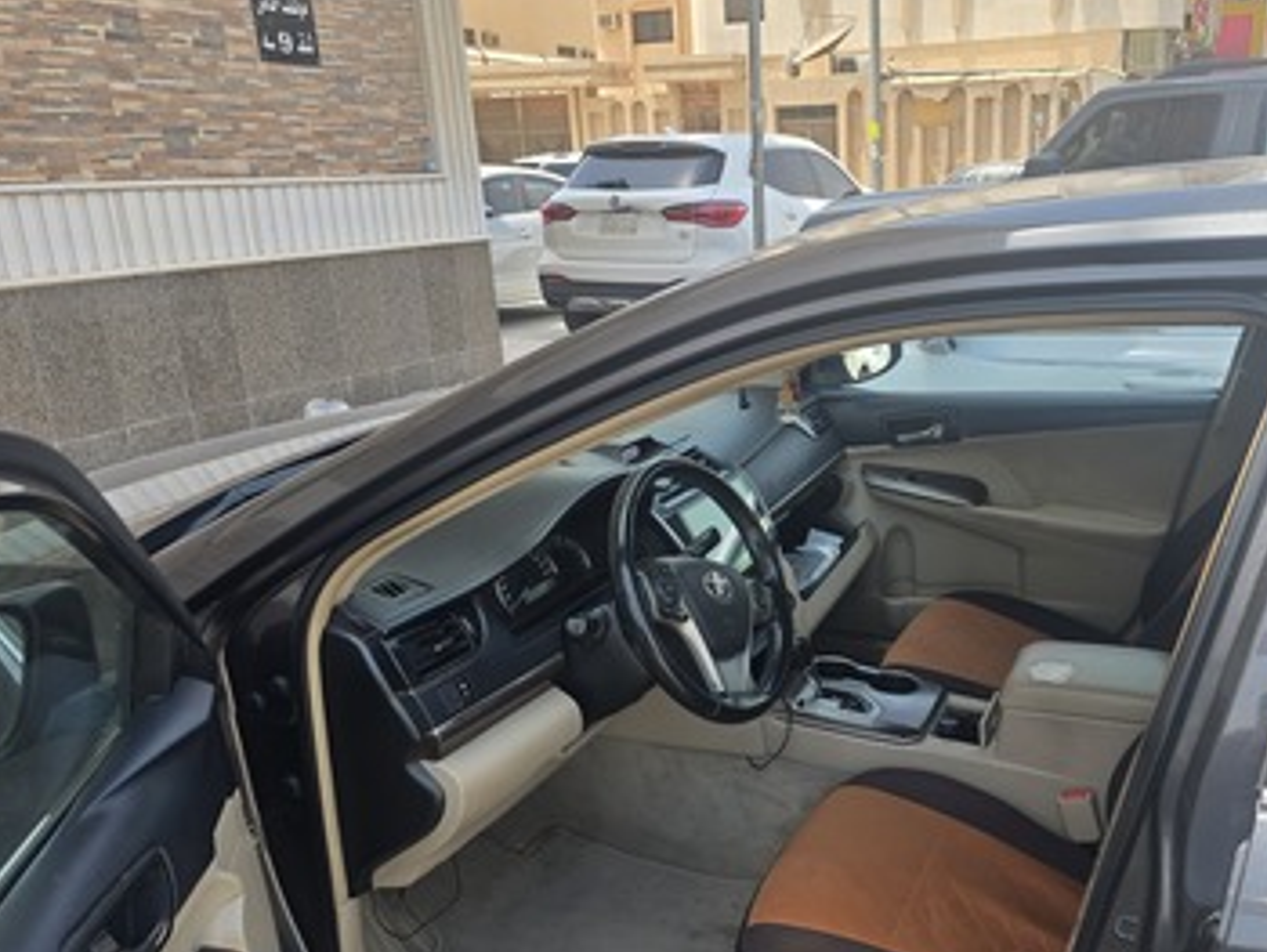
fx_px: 1099
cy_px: 559
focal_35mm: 30
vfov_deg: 46.6
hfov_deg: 59.1
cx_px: 798
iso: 12
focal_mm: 6.3
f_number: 1.7
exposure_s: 1/314
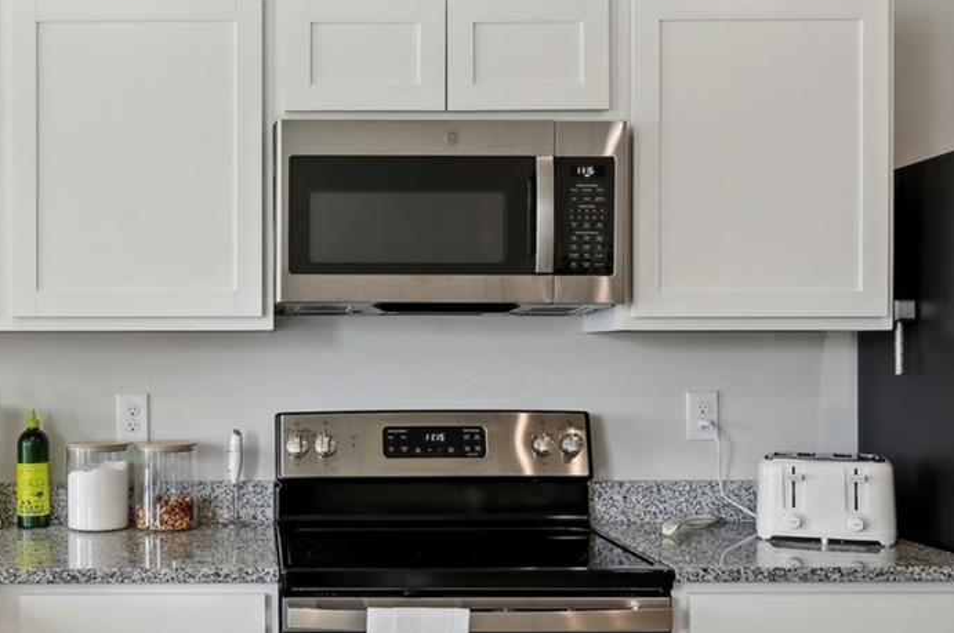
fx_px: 1165
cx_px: 233
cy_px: 336
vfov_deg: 30.4
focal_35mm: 44
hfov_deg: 43.1
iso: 400
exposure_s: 1/80
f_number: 8
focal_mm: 19
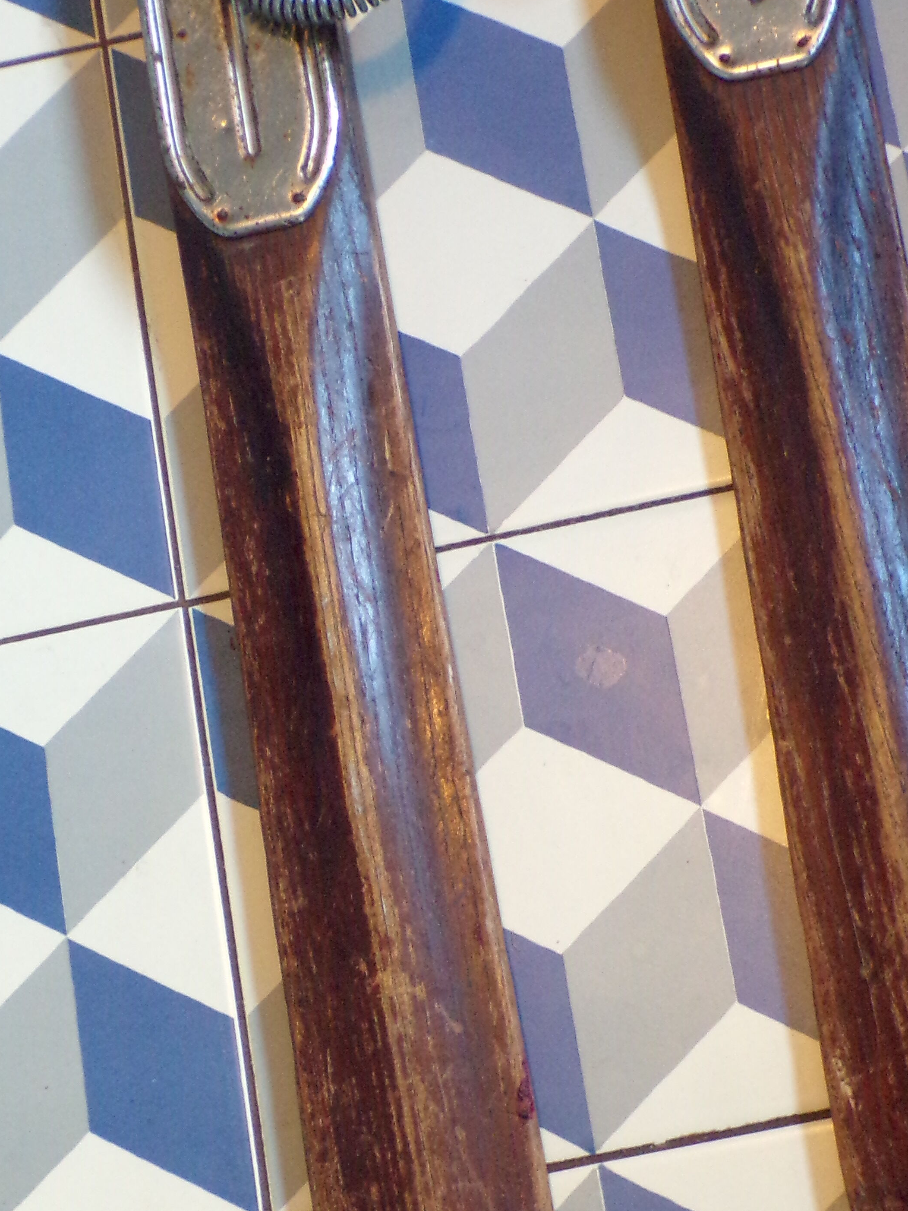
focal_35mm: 92
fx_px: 3217
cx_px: 585
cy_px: 720
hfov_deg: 16.0
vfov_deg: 21.3
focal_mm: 10.1
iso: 556
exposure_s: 1/17
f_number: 3.7
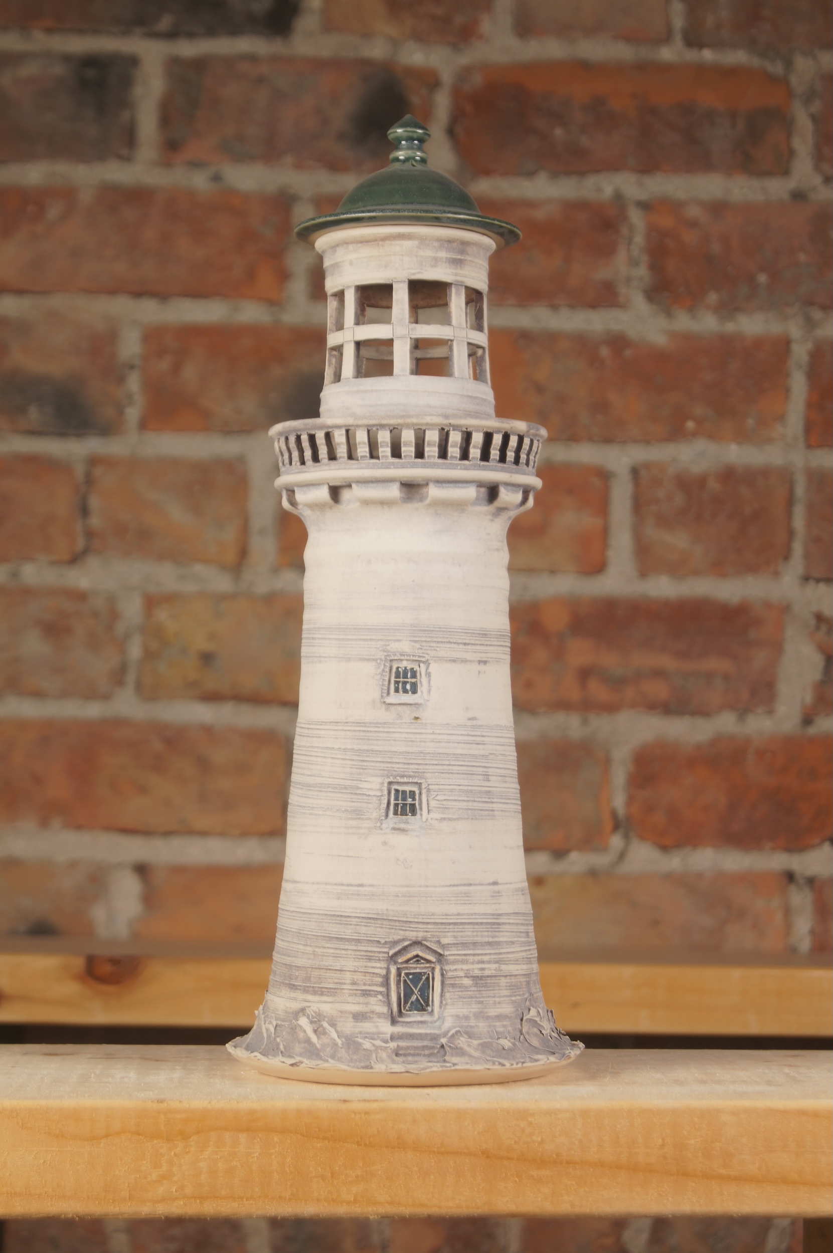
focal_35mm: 82
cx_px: 416
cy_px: 626
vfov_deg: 24.6
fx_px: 2870
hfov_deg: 16.5
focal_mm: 55
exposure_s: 1/160
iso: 100
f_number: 5.6
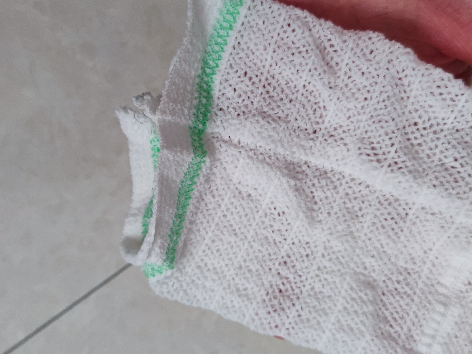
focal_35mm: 48
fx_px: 654
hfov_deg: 39.7
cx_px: 236
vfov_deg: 30.3
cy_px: 177
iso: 610
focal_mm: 6.72
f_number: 1.69
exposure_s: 1/50
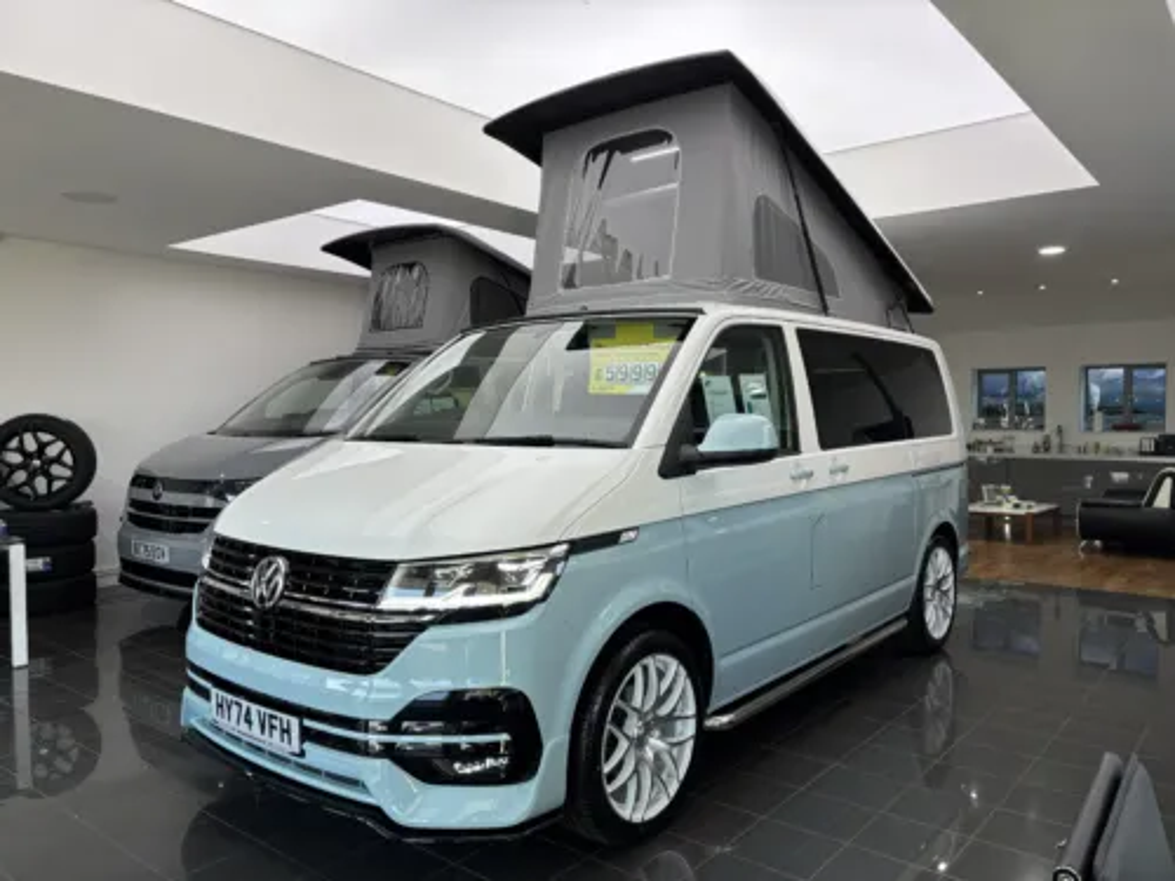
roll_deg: -0.3
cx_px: 588
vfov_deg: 53.1
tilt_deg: -2.3
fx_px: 883
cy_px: 440
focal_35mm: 26
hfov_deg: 67.3
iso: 32
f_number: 1.6
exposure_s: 1/138
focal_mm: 5.96
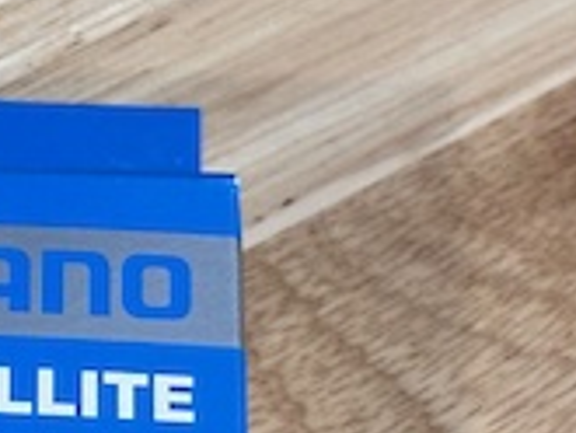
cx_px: -220
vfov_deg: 6.4
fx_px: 3880
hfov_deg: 8.3
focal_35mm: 233
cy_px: 468
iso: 100
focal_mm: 6.86
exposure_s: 1/60
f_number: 1.78
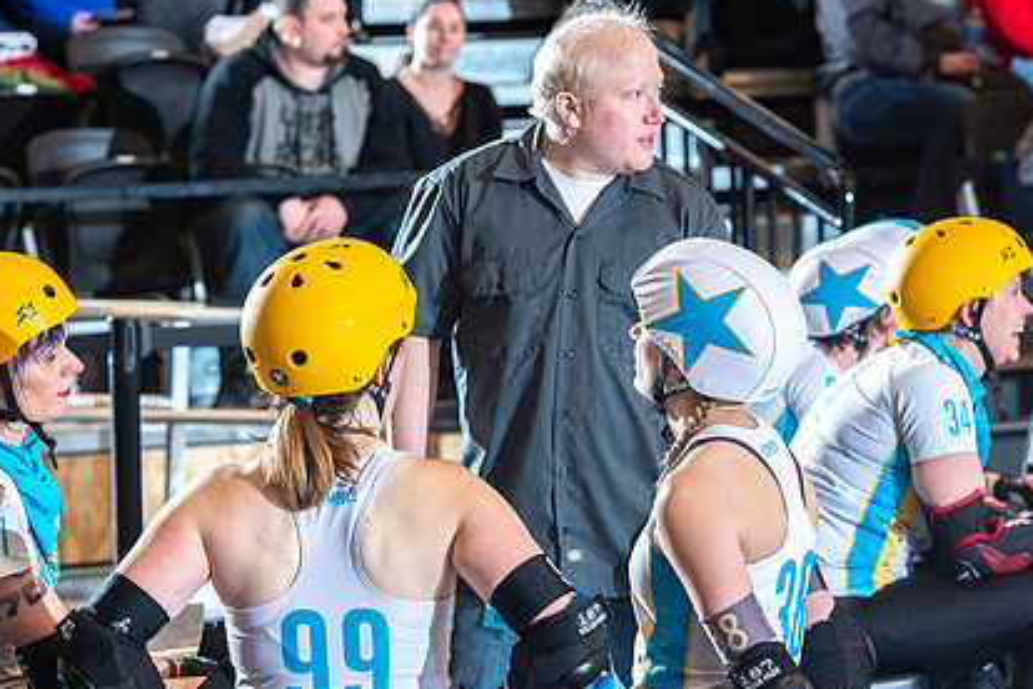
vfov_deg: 7.5
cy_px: 471
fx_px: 5222
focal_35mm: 182
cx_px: 422
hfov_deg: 11.3
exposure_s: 1/160
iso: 500
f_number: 5.6
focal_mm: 130
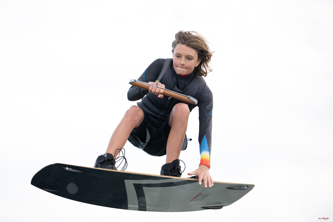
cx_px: 166
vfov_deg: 3.4
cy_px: 111
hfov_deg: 5.2
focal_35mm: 400
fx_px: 3700
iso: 320
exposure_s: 1/1600
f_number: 3.5
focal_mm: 400
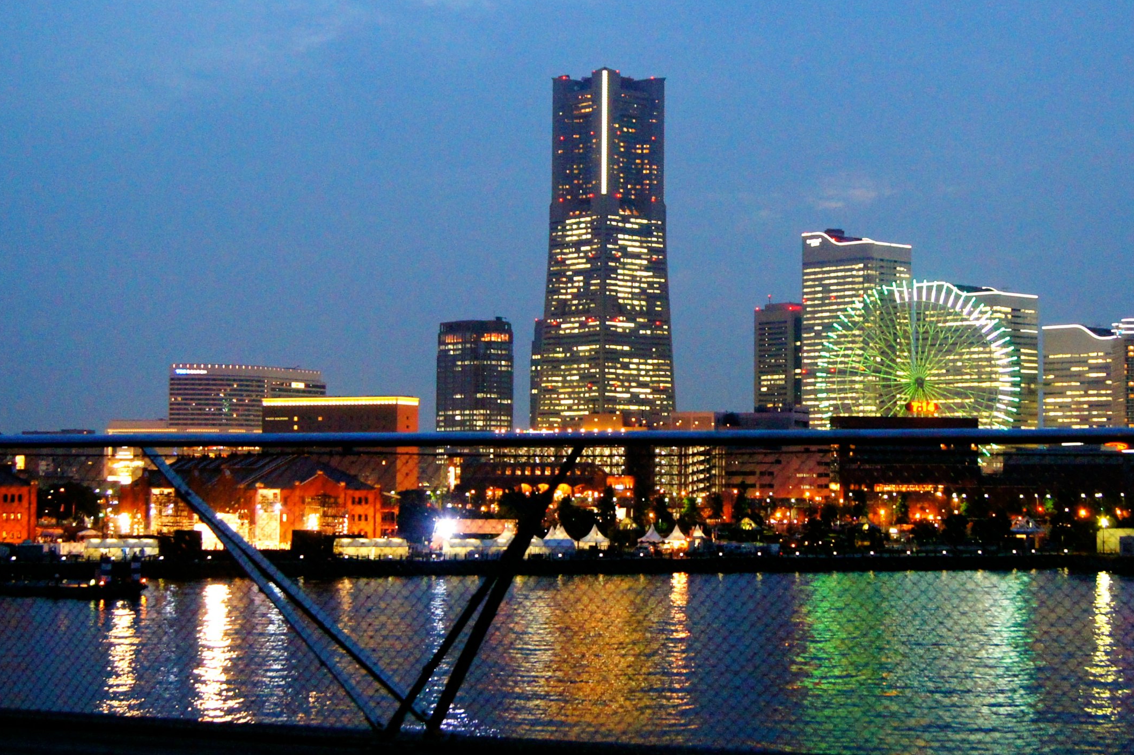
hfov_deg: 30.4
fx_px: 2078
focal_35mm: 66
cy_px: 300
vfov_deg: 20.6
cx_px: 714
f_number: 4.5
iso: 1600
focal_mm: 28
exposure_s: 1/10
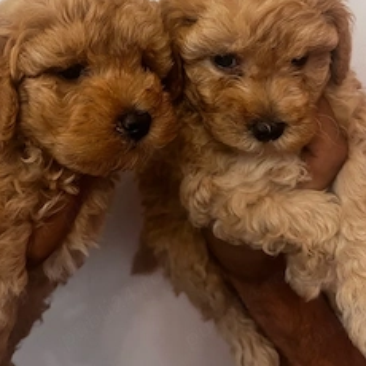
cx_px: 143
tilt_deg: -16.1
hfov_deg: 41.6
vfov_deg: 40.3
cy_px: 80
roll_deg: -11.0
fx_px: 478
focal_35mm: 40
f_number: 1.5
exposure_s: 1/60
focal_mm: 5.7
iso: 320
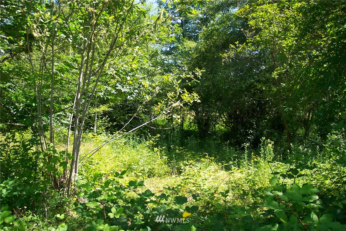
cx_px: 173
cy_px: 116
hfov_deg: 50.7
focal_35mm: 38
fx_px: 365
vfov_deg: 35.1
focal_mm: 8
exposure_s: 1/700
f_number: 2.8
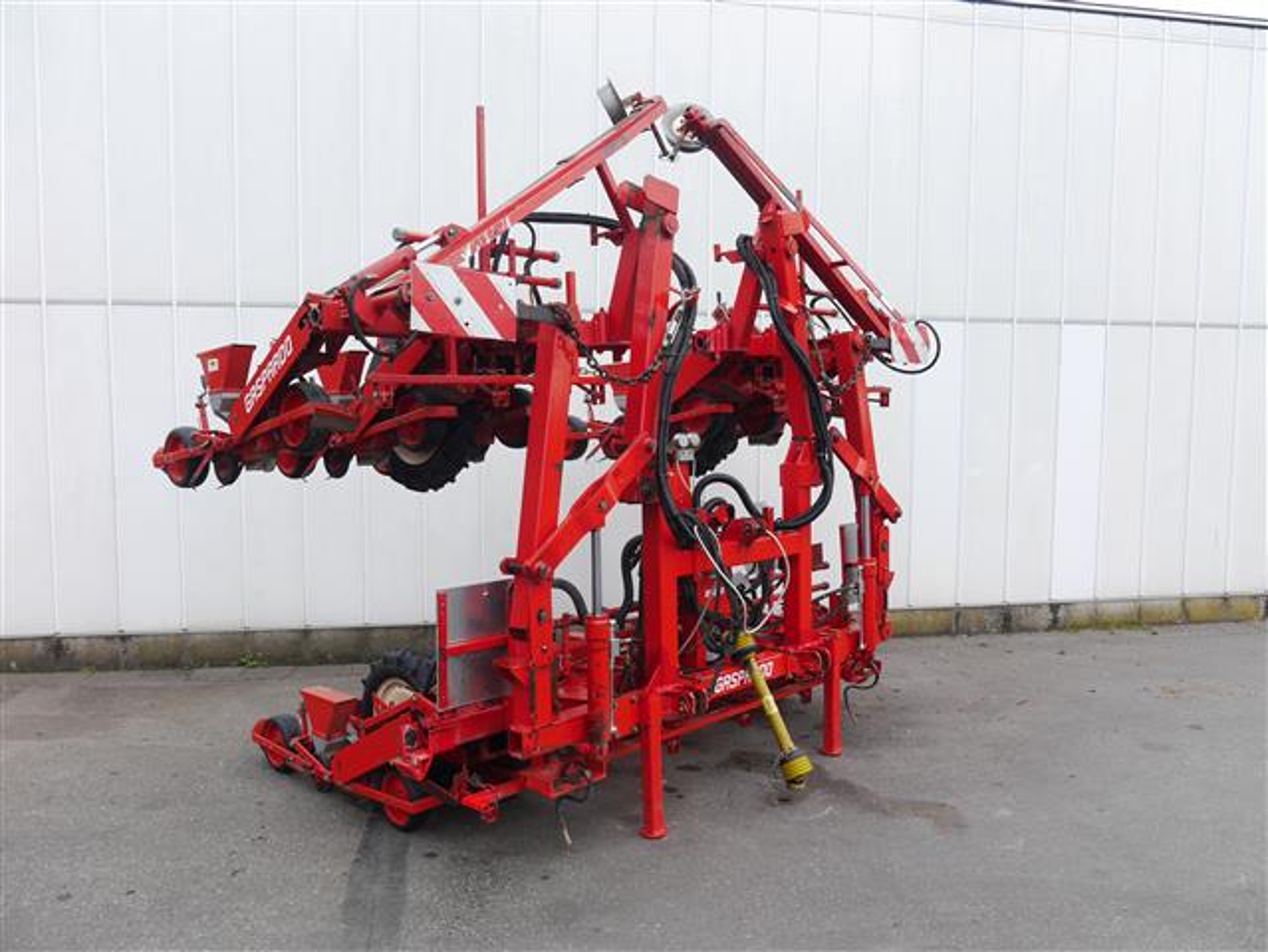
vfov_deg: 49.8
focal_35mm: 28
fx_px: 1026
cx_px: 634
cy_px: 476
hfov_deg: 63.4
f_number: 5.6
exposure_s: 1/250
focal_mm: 14
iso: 160
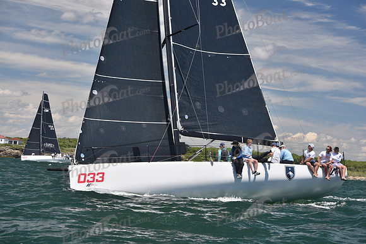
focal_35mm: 86
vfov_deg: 15.9
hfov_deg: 23.6
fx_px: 874
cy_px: 122
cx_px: 183
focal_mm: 86
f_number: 6.3
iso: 320
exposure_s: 1/800
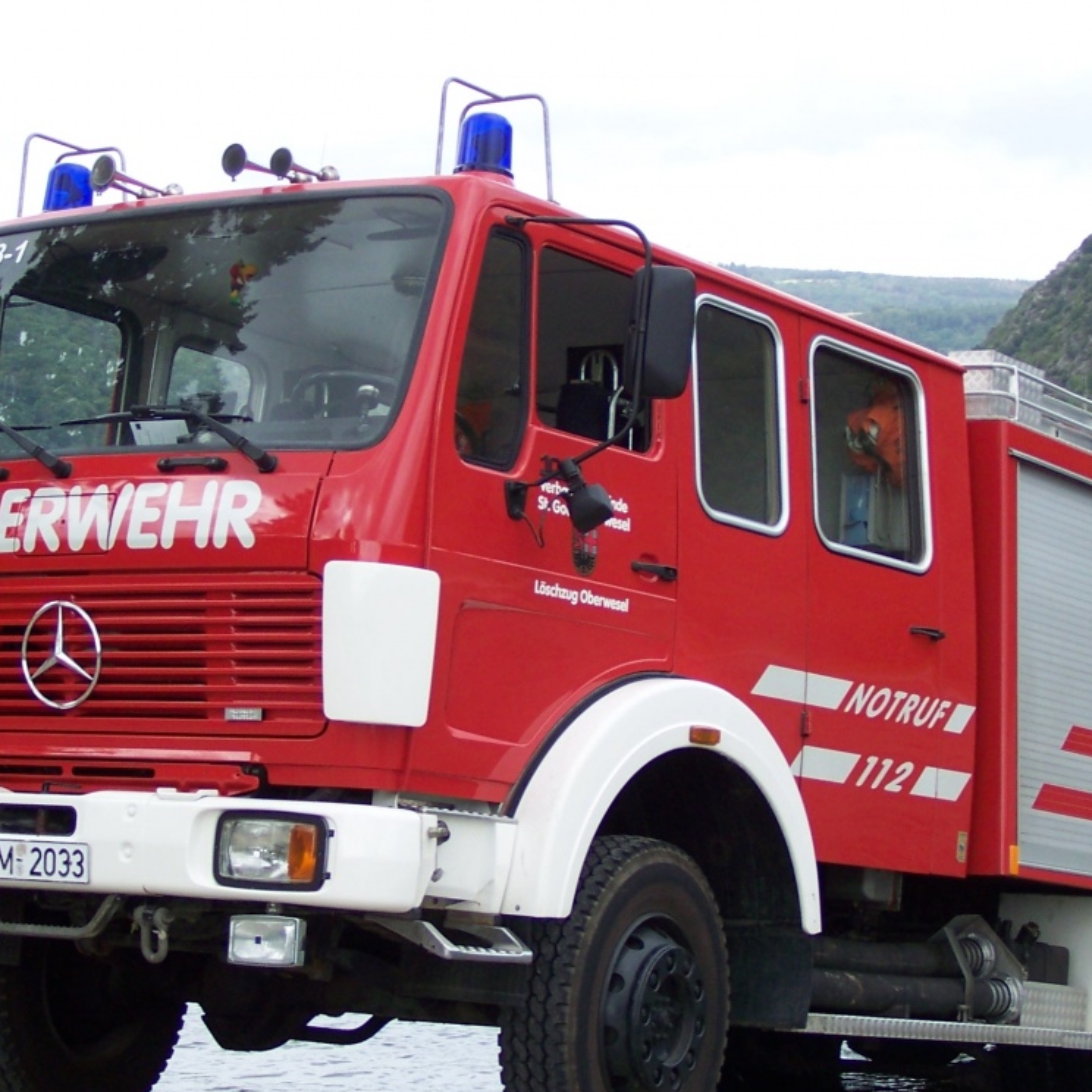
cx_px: 611
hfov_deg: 17.9
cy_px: 547
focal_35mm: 97
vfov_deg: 17.9
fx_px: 3462
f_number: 3.2
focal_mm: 8.5
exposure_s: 1/320
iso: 64
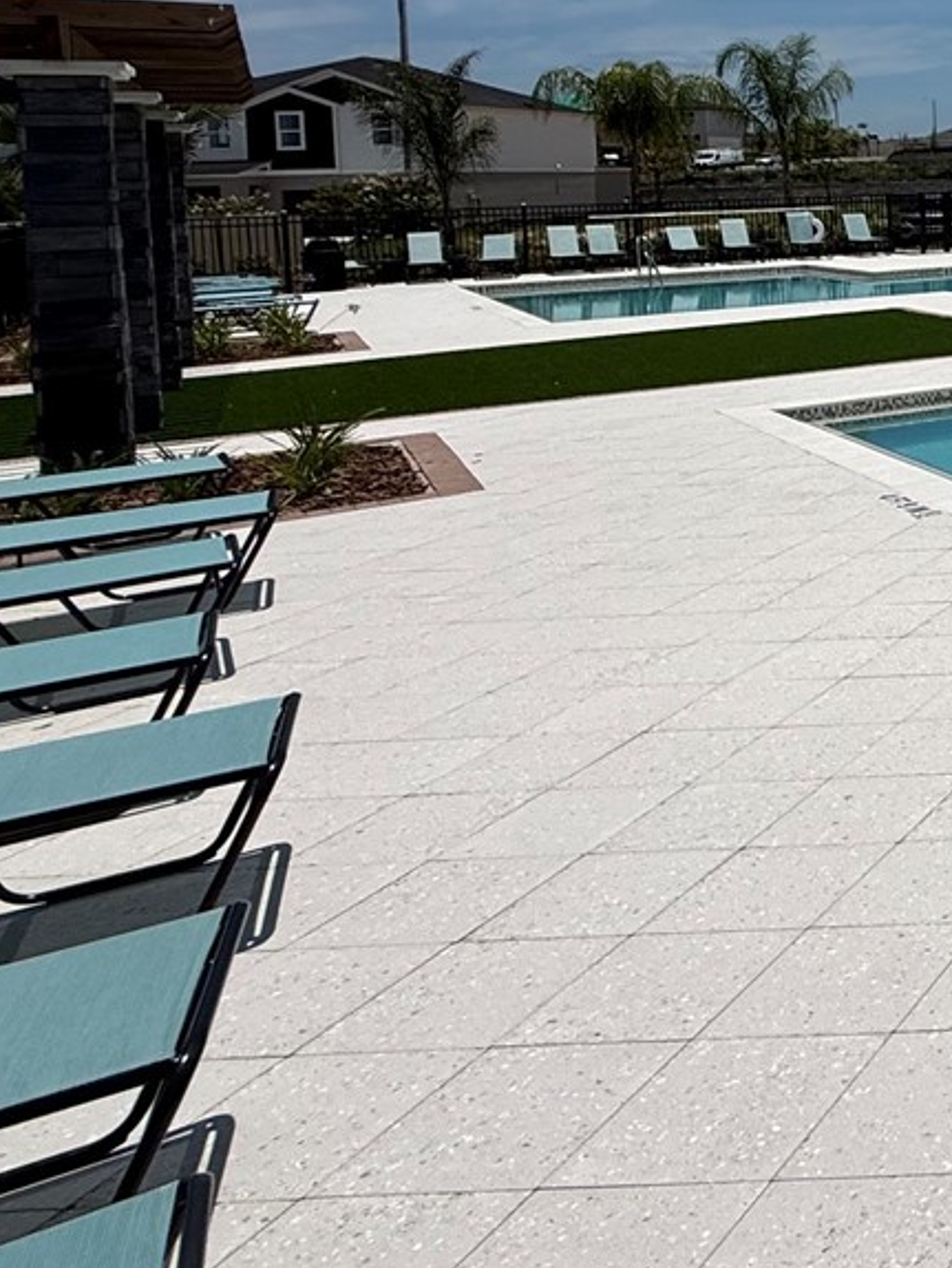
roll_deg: +1.7
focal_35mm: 39
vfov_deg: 44.9
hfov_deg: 23.3
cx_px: 1632
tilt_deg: +0.2
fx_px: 1429
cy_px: 212
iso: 50
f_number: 2.2
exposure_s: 1/6173
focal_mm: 2.22
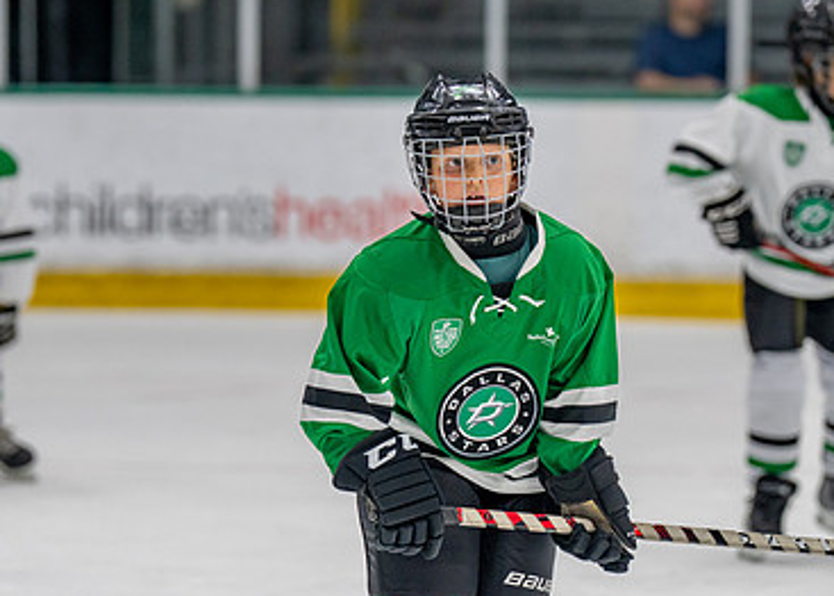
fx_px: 6252
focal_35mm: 264
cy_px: 331
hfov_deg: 7.6
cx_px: 417
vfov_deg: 5.5
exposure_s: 1/1250
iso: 800
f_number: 2.8
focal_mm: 132
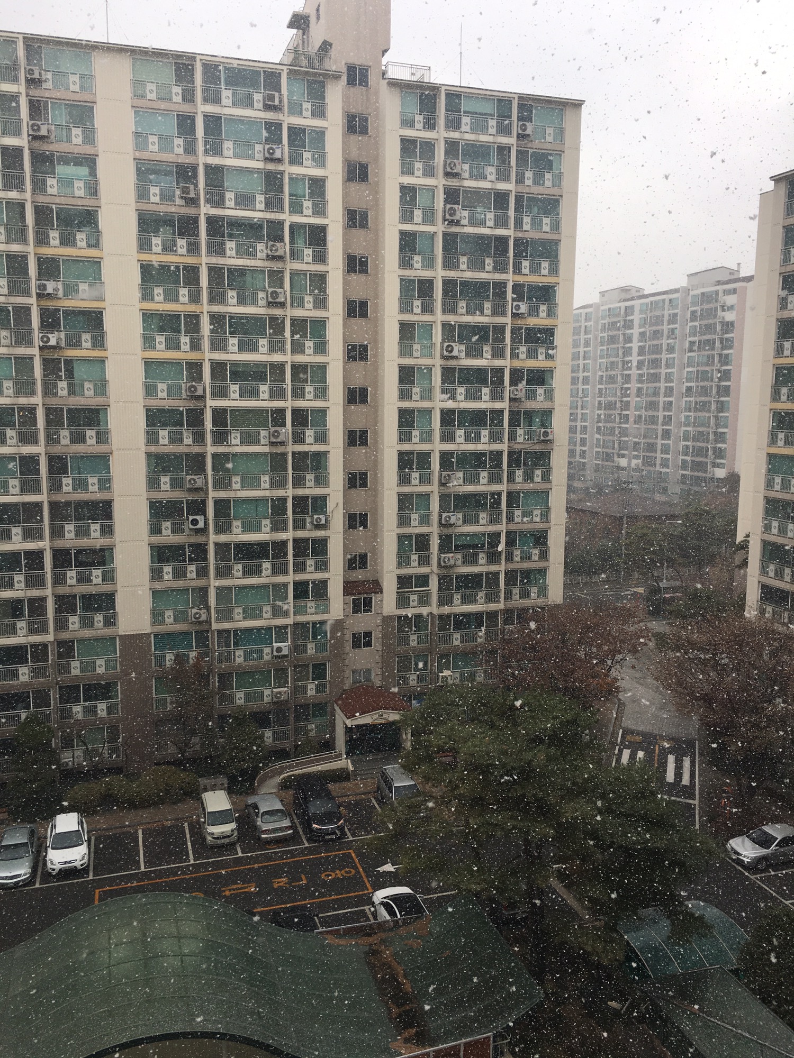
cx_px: 397
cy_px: 529
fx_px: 887
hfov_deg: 48.2
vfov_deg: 61.7
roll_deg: -1.1
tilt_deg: -9.1
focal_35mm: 29
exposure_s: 1/506
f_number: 2.2
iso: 25
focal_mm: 4.15
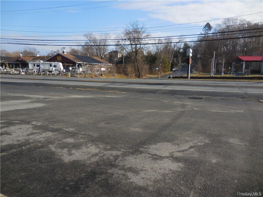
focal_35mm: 25
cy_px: 98
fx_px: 190
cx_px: 132
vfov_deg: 54.9
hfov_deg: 69.4
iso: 125
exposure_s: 1/1250
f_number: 3.3
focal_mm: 4.5
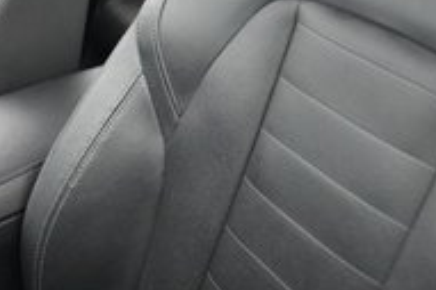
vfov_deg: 22.5
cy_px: -21
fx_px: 690
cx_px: 100
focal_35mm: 57
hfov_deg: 34.2
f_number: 2.8
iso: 12800
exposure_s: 1/50
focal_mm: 17
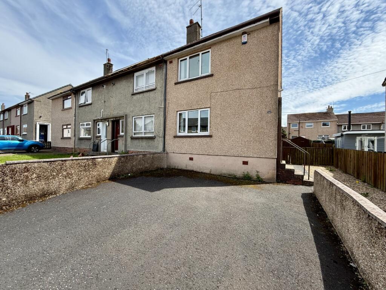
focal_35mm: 14
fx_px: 156
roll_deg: -1.4
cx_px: 193
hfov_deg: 102.1
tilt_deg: +0.2
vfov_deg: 85.7
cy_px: 145
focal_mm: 2.22
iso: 64
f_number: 2.2
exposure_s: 1/1189
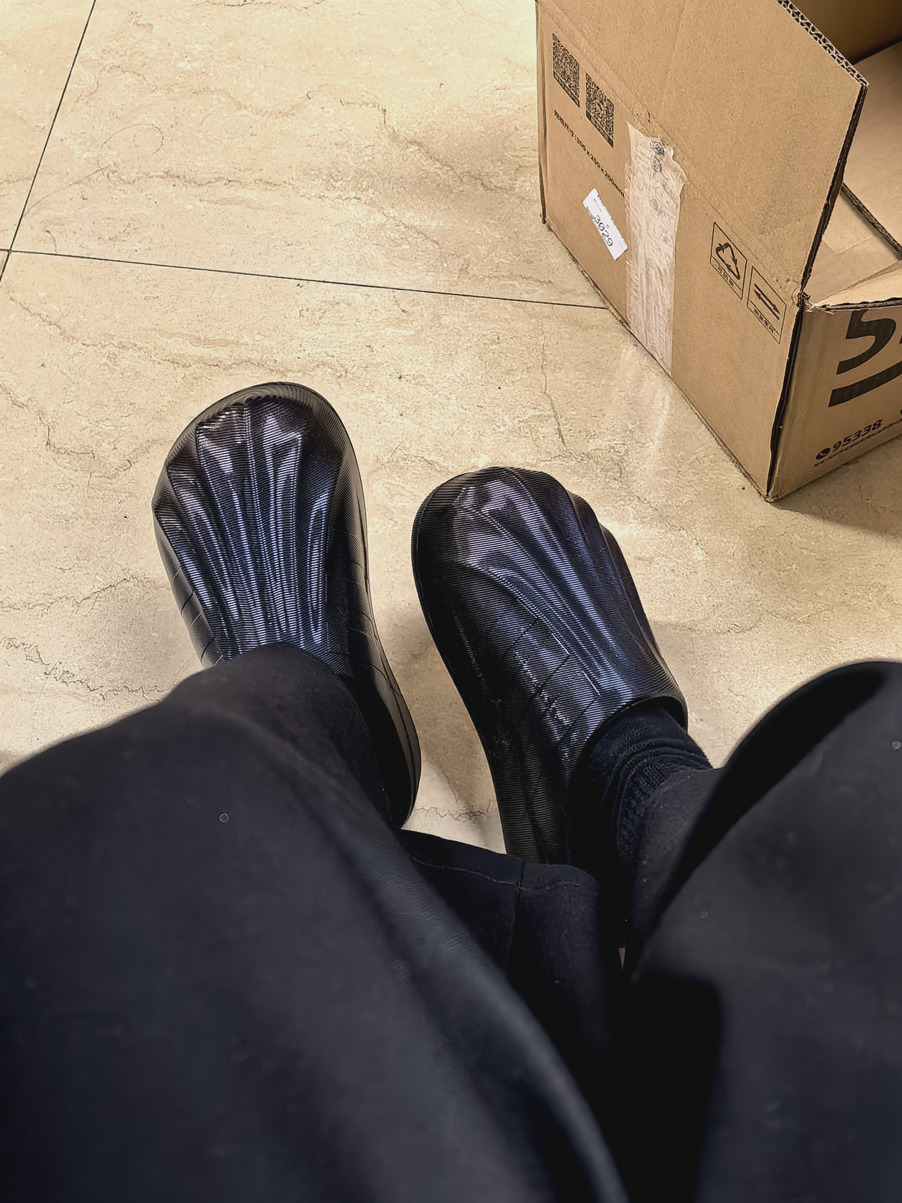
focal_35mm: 48
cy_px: 602
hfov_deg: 30.3
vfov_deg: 39.7
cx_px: 451
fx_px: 1668
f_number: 2
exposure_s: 1/33.3
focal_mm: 8.5
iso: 640
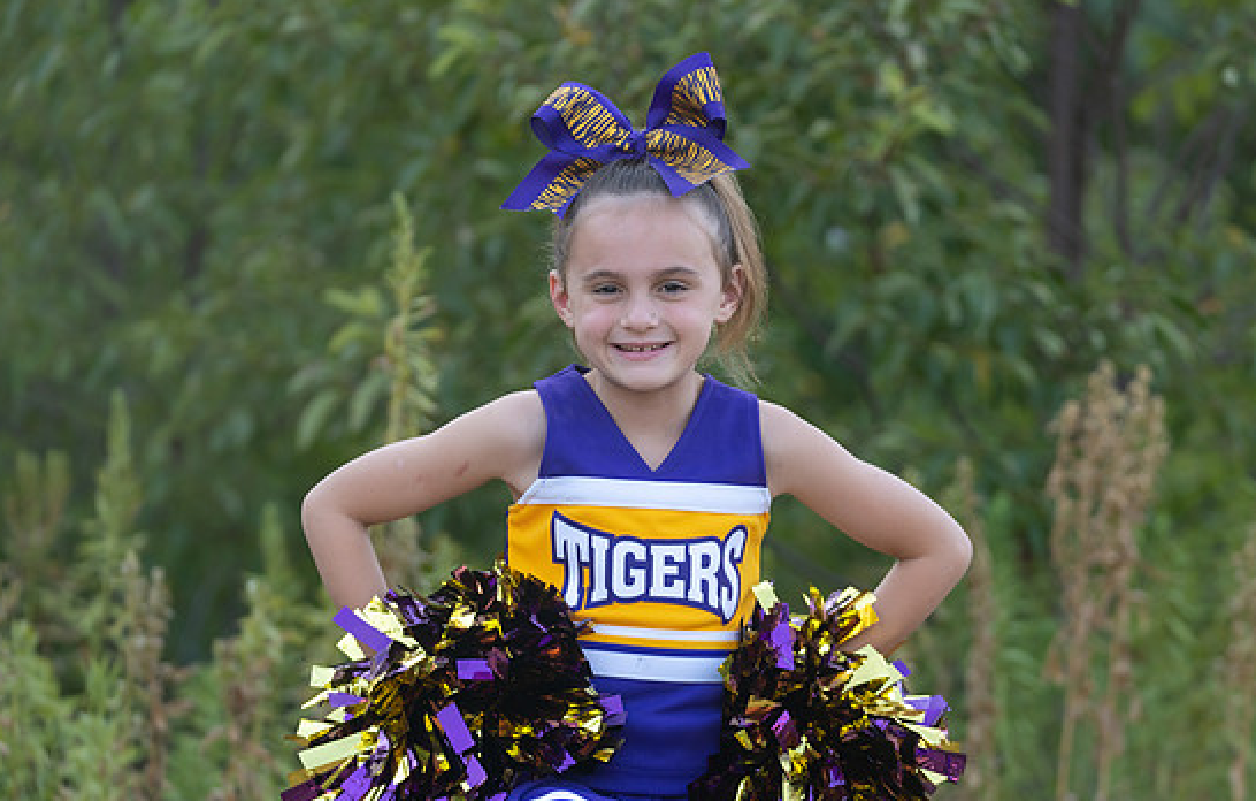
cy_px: 503
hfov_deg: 12.9
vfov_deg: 8.3
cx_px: 660
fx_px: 5542
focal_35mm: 161
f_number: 2.8
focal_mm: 119
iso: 200
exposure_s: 1/320
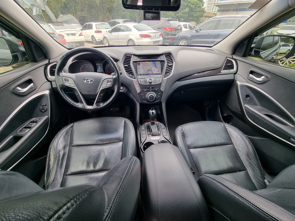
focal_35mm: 13
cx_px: 148
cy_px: 110
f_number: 2.2
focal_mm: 2.2
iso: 50
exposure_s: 1/126
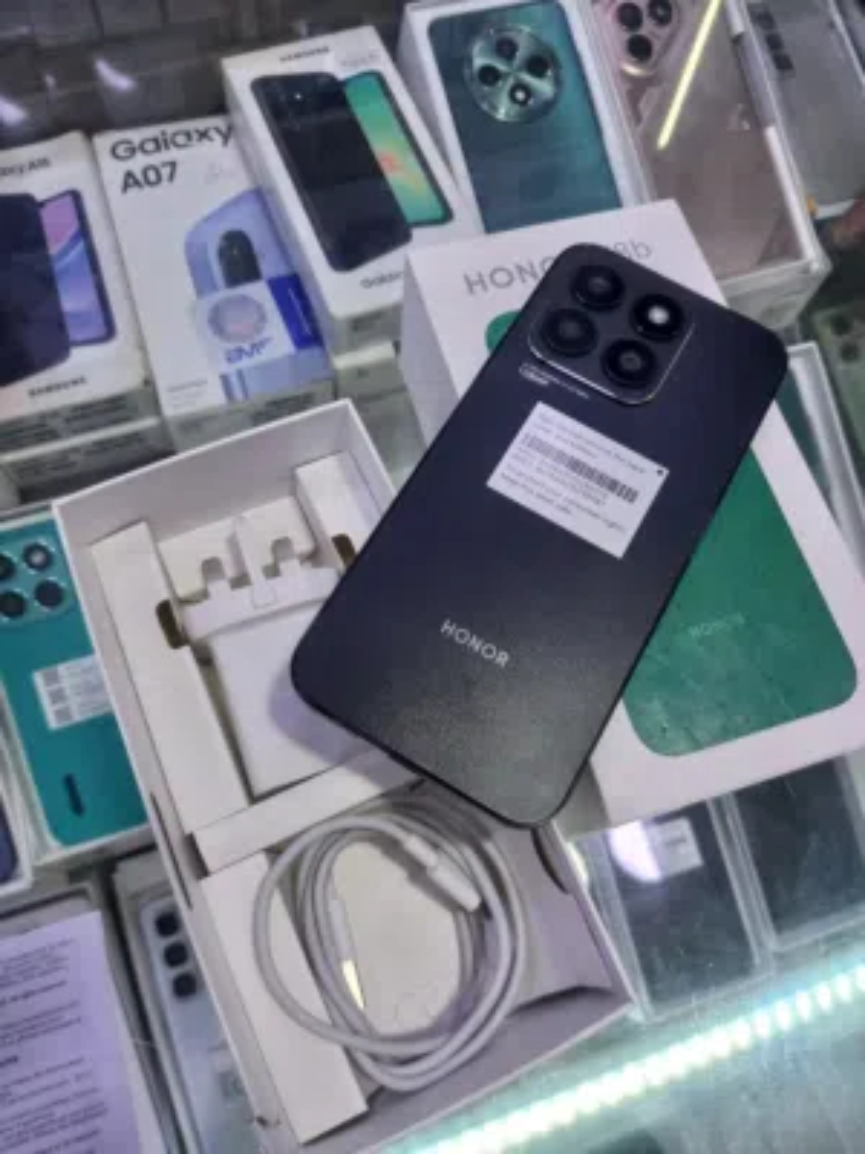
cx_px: 432
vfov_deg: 69.4
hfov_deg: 54.9
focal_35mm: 25
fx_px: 833
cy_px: 577
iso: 80
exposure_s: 1/50
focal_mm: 4.6
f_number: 2
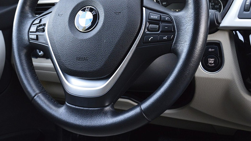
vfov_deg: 22.5
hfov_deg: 38.8
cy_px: 30
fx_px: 351
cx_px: 83
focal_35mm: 53
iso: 800
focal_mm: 23
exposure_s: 1/60
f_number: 6.3
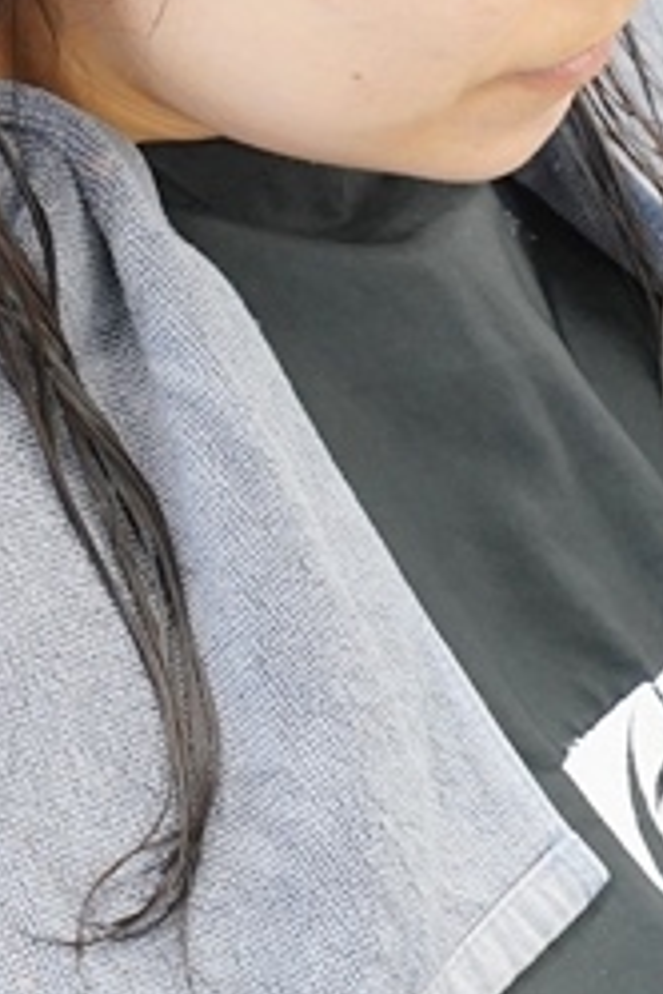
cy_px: -186
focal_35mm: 193
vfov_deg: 10.5
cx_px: -459
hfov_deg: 7.0
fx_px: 5331
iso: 1000
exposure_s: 1/50
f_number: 5.6
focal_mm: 48
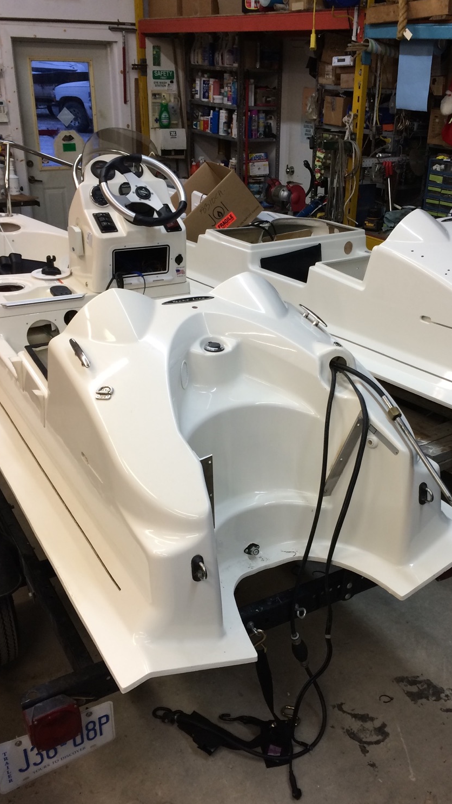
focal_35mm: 34
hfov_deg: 34.5
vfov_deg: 58.0
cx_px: 274
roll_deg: -2.6
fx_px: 725
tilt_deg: -25.8
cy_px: 430
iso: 40
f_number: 2.2
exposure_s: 1/40
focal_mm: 4.15
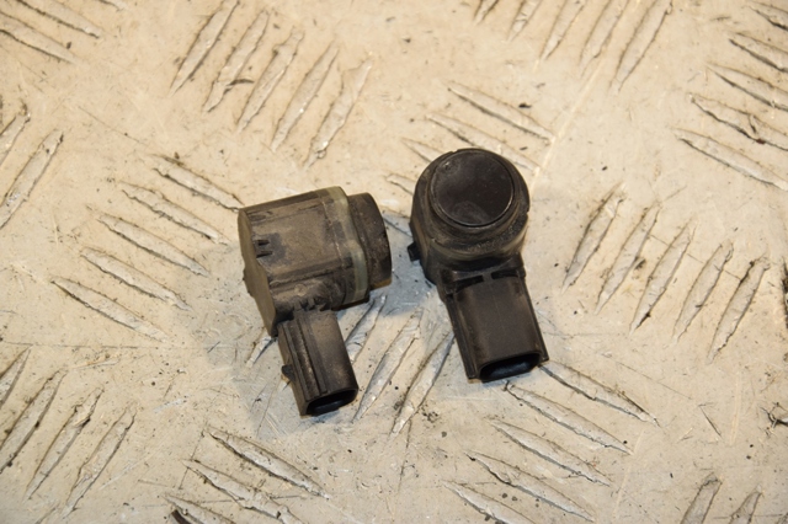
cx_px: 394
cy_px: 262
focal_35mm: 158
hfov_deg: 13.0
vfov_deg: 8.7
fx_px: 3446
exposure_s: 1/200
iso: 800
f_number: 8
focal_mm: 105
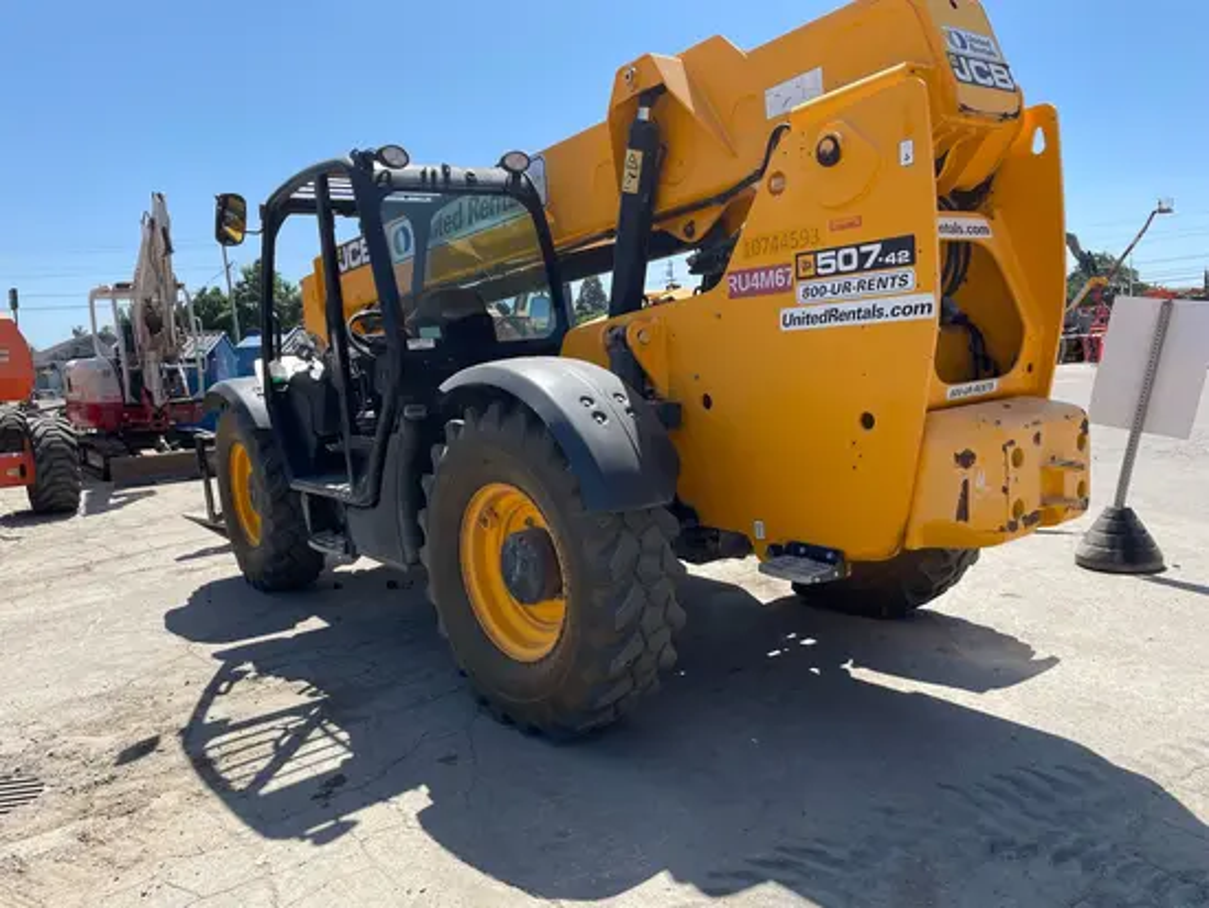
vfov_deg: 53.1
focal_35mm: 26
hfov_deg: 67.3
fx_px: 908
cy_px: 454
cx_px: 604
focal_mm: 4.2
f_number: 1.6
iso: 32
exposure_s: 1/2353
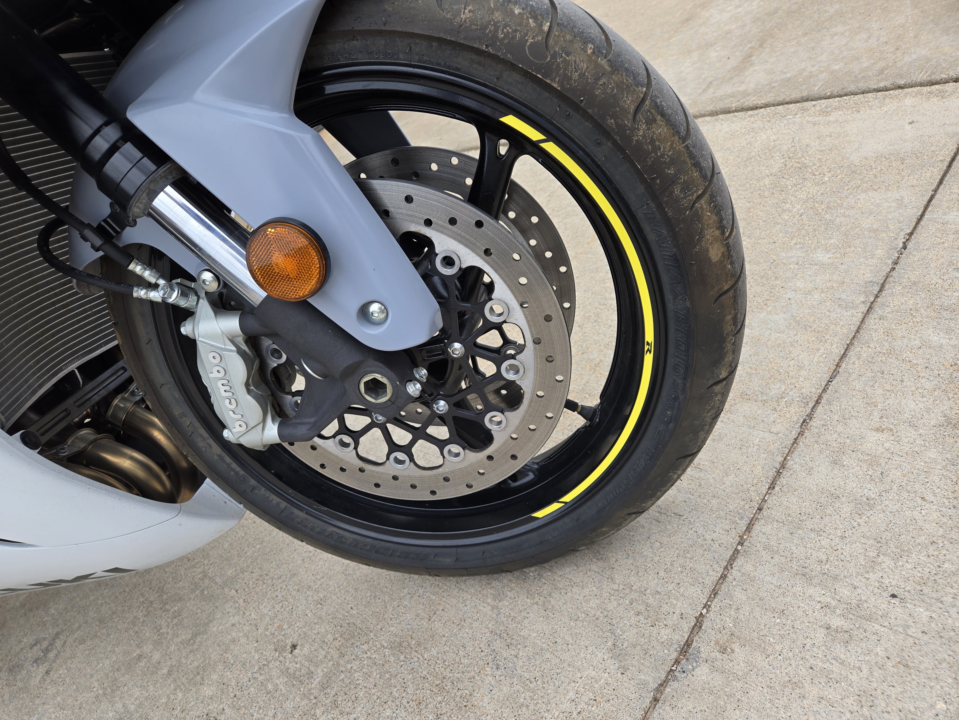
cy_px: 360
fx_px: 637
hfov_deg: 73.9
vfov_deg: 58.9
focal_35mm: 23
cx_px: 480
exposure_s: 1/528
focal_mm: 5.4
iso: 25
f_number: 1.8
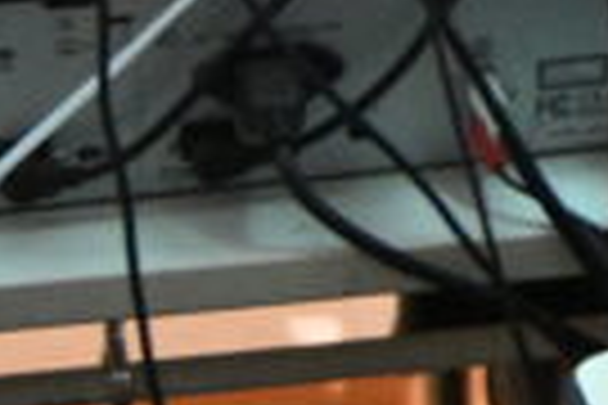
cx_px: 2144
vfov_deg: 4.6
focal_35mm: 288
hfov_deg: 6.3
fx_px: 4864
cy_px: -641
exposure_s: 1/50
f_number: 4.8
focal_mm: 38
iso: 5000
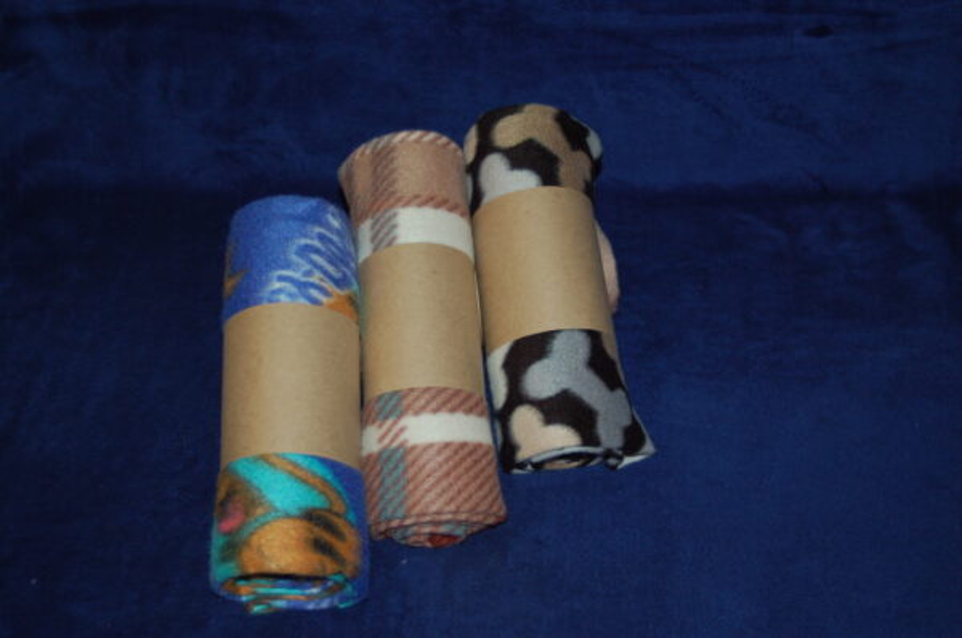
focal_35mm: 51
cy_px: 319
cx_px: 481
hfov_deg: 38.9
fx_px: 1361
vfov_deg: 26.4
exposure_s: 1/60
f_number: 3.8
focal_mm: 34
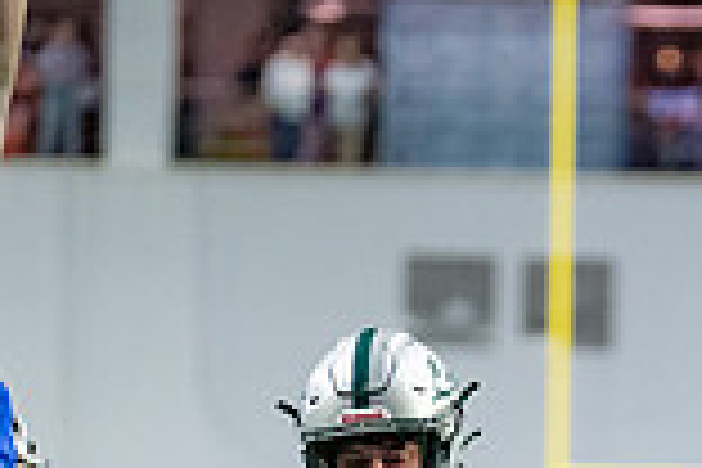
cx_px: 693
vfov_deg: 2.8
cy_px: 785
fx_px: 9632
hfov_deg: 4.2
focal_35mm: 494
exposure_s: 1/800
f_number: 2.8
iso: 3200
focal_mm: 133
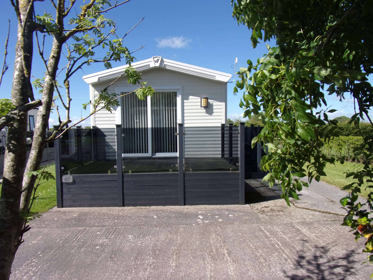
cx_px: 186
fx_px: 259
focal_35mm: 24
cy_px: 140
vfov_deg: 56.8
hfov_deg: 71.6
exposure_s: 1/900
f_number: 3.3
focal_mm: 4.3
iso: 80
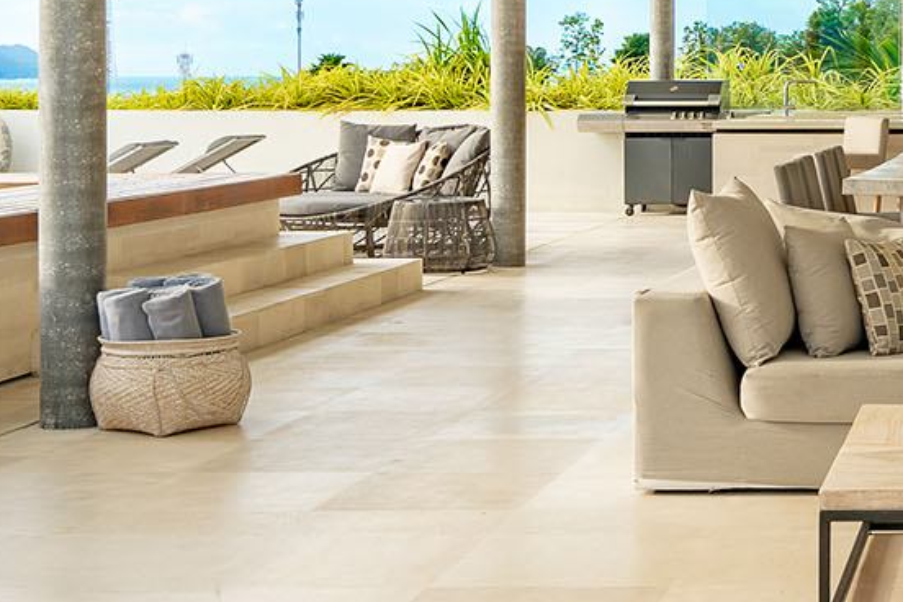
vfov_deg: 16.1
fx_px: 2107
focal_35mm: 84
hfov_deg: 22.3
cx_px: 1088
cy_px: 89
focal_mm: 29
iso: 250
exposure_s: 1/640
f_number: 9
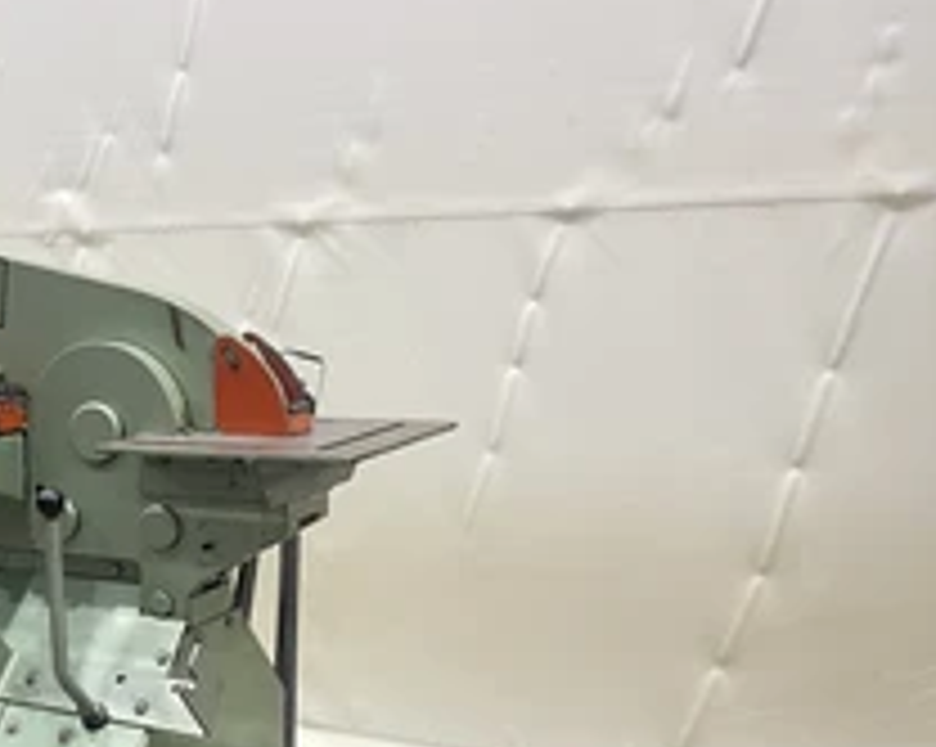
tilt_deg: -14.3
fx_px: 1301
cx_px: 81
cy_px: 626
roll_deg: +0.9
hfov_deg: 36.9
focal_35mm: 47
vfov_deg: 31.0
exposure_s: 1/60
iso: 400
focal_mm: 5.1
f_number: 1.6
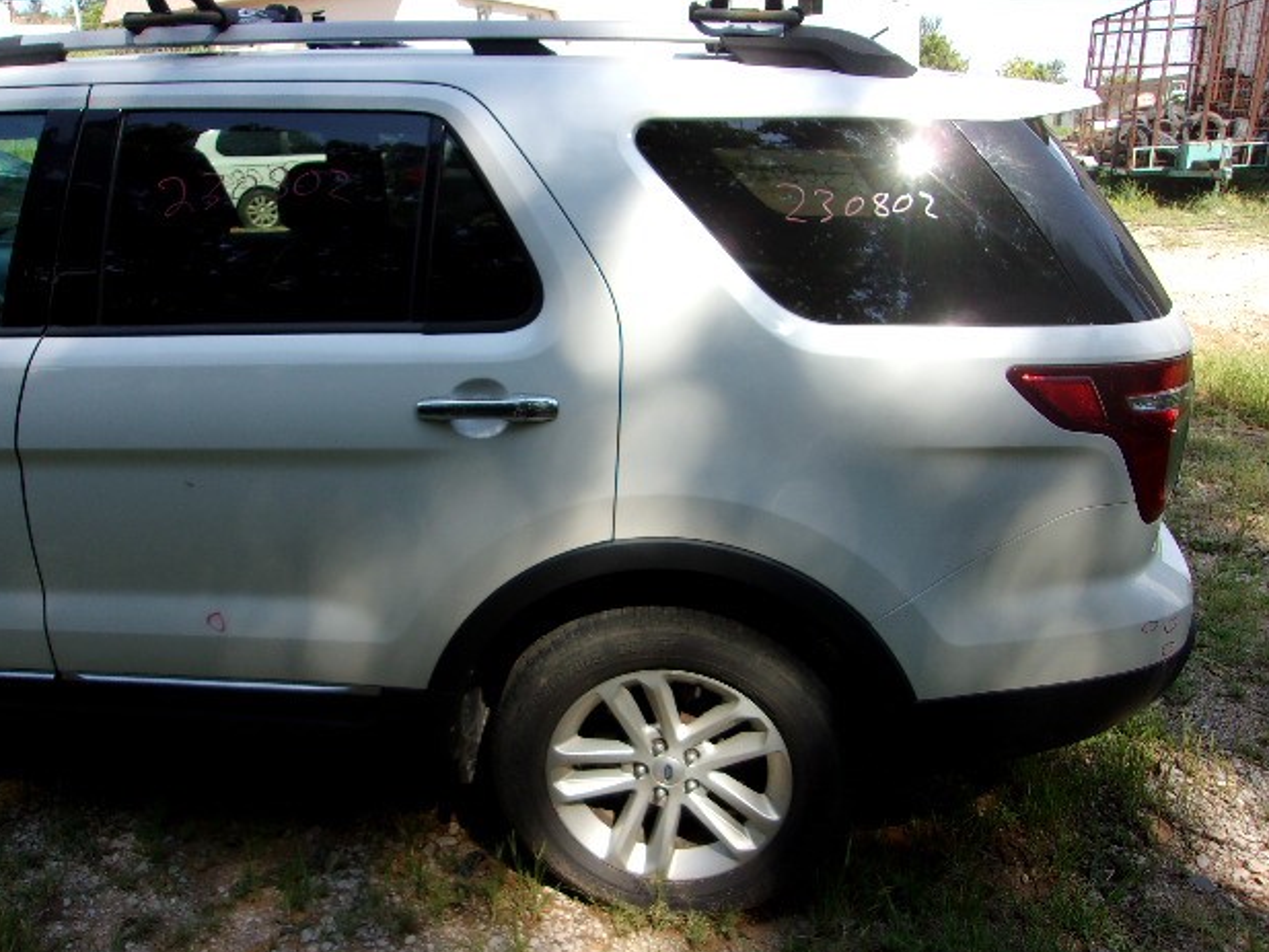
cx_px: 615
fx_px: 1027
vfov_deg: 49.8
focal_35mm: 28
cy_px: 489
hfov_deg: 63.4
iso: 80
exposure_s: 1/400
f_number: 3
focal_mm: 4.9
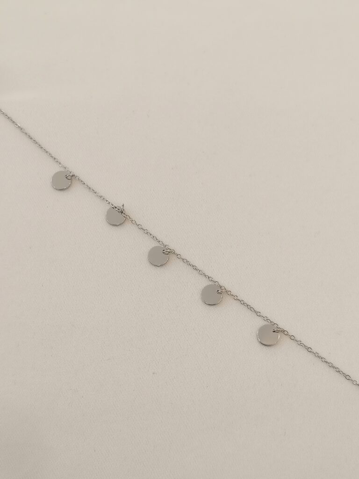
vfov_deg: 40.4
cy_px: 240
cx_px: 180
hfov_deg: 30.9
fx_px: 650
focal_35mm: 47
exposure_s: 1/50
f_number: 1.8
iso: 64
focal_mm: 4.75
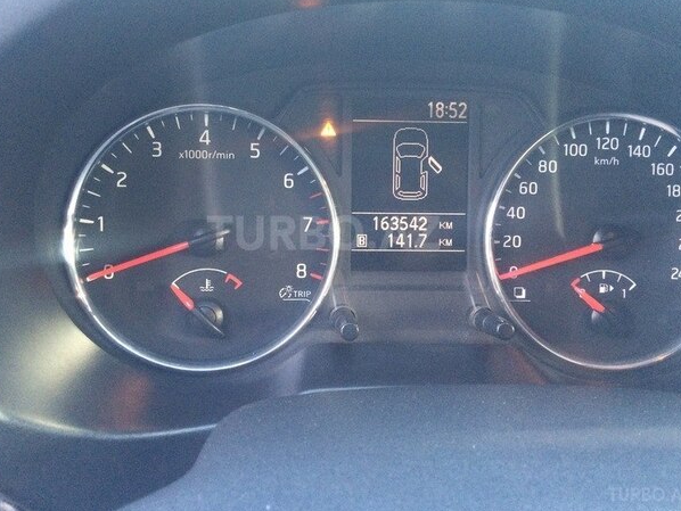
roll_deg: -2.9
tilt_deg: -28.0
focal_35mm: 32
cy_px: 233
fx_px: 630
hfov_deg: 56.8
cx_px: 323
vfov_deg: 44.1
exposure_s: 1/33
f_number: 2.2
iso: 320
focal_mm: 4.15
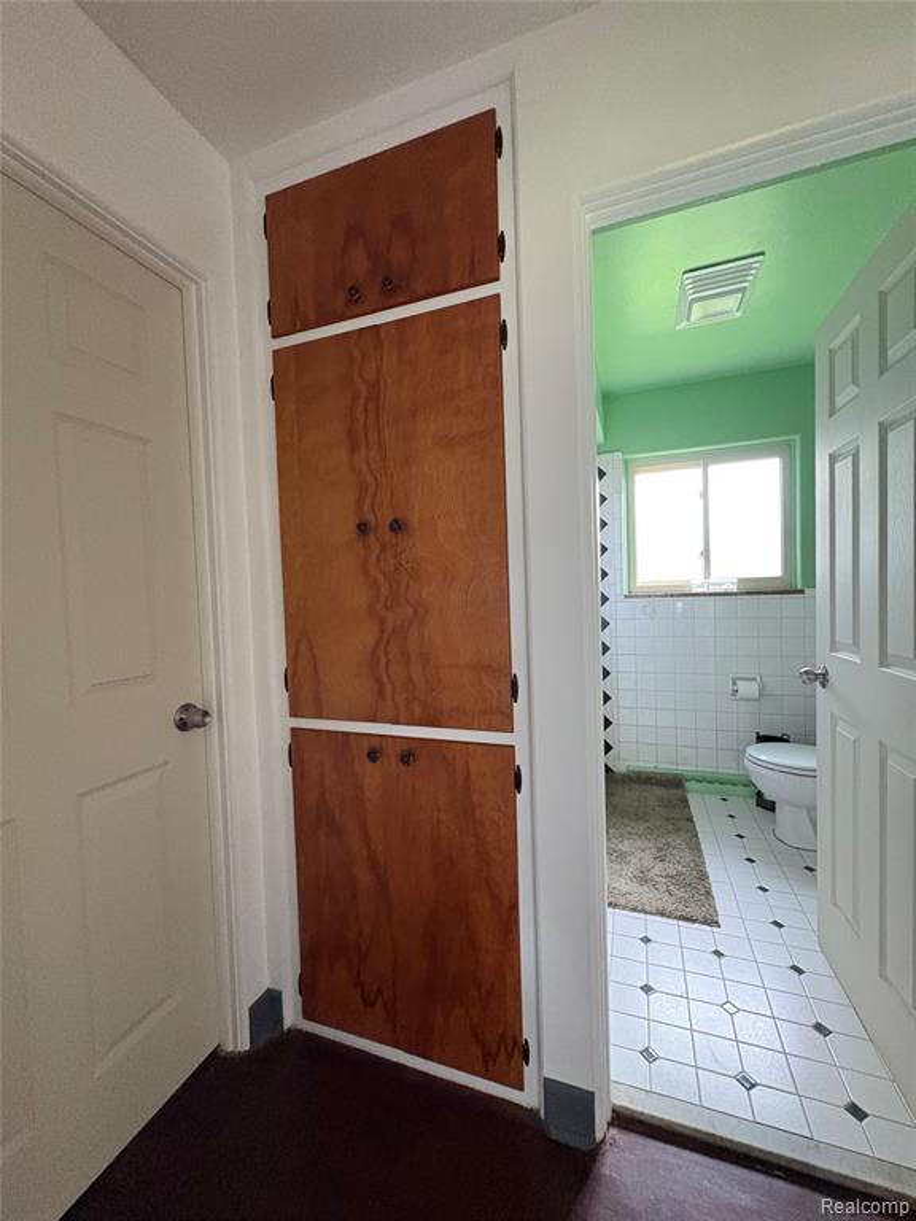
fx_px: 494
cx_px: 458
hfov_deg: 85.7
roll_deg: +2.1
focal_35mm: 14
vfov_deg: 102.1
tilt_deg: -0.9
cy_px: 610
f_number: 2.2
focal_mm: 2.22
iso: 800
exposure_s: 1/60
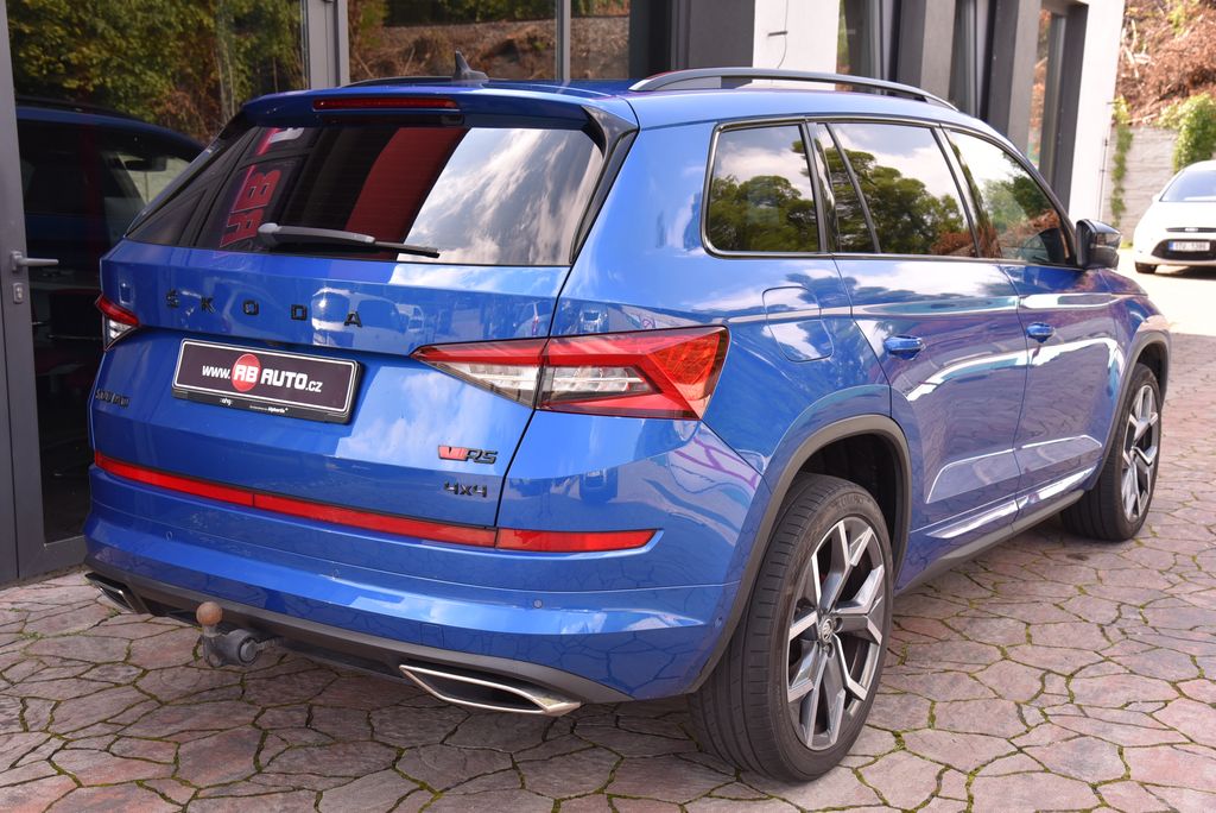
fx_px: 1352
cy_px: 406
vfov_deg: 33.4
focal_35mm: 40
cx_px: 608
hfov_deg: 48.4
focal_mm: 40
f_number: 7.1
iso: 500
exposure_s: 1/200
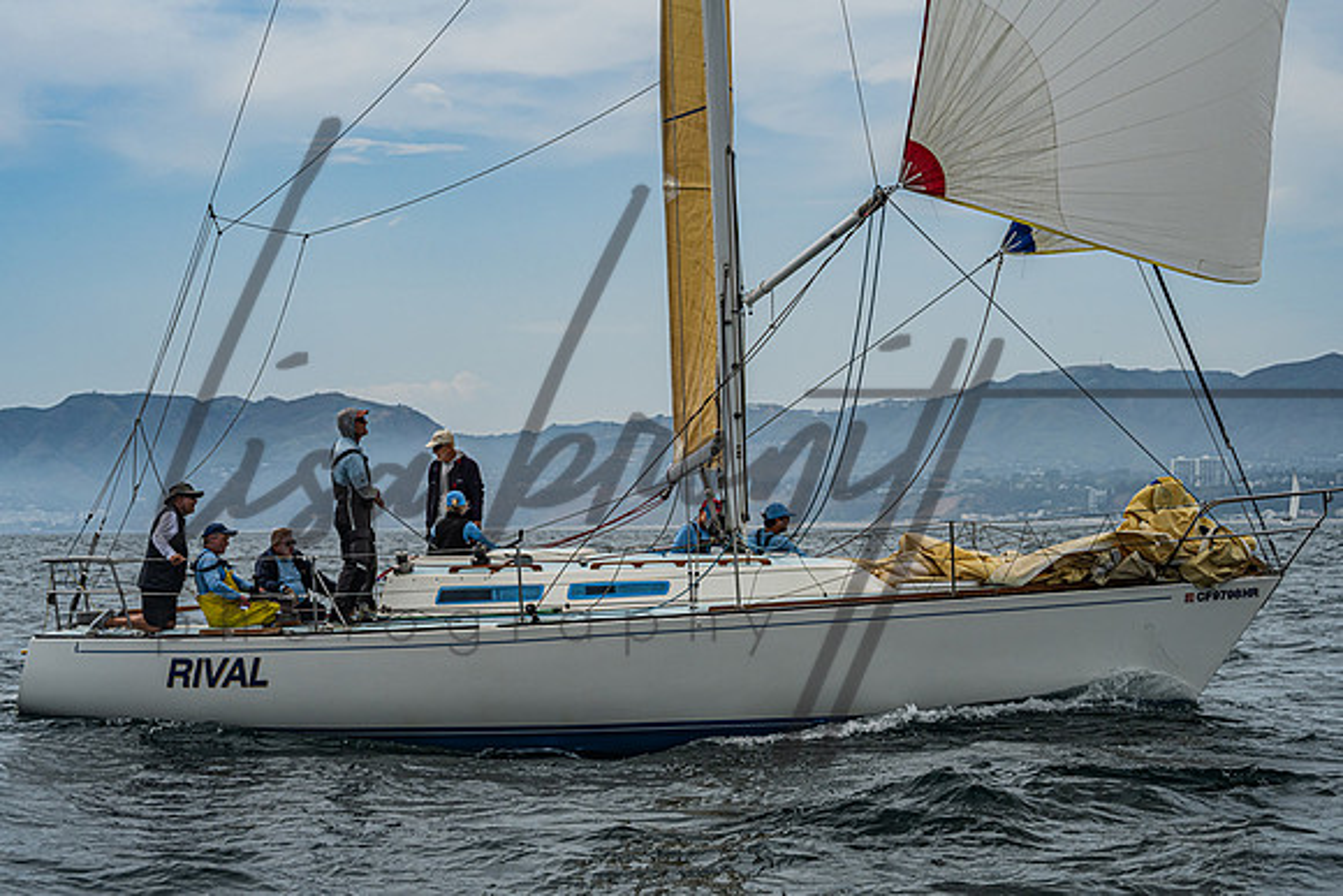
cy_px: 499
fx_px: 3311
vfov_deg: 15.4
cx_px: 638
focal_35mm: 89
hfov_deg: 22.9
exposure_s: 1/2500
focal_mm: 79
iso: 400
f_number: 8
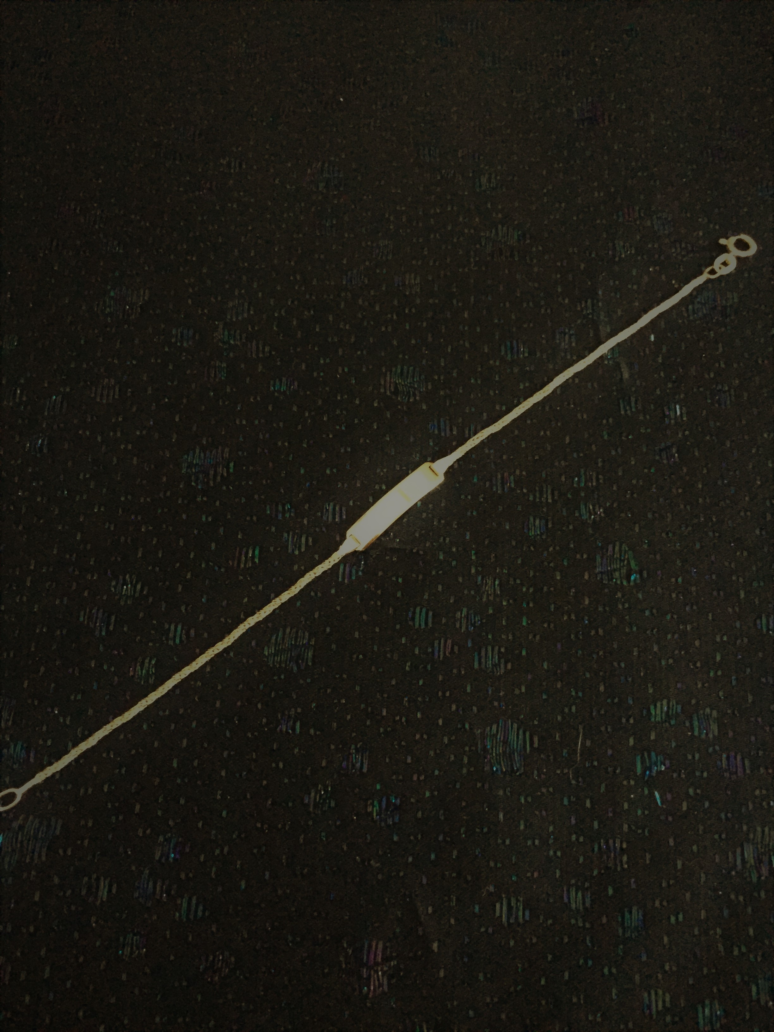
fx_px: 865
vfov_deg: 61.7
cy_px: 516
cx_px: 387
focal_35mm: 29
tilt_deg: -68.7
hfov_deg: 48.2
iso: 2000
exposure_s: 1/17
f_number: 2.2
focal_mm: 4.15
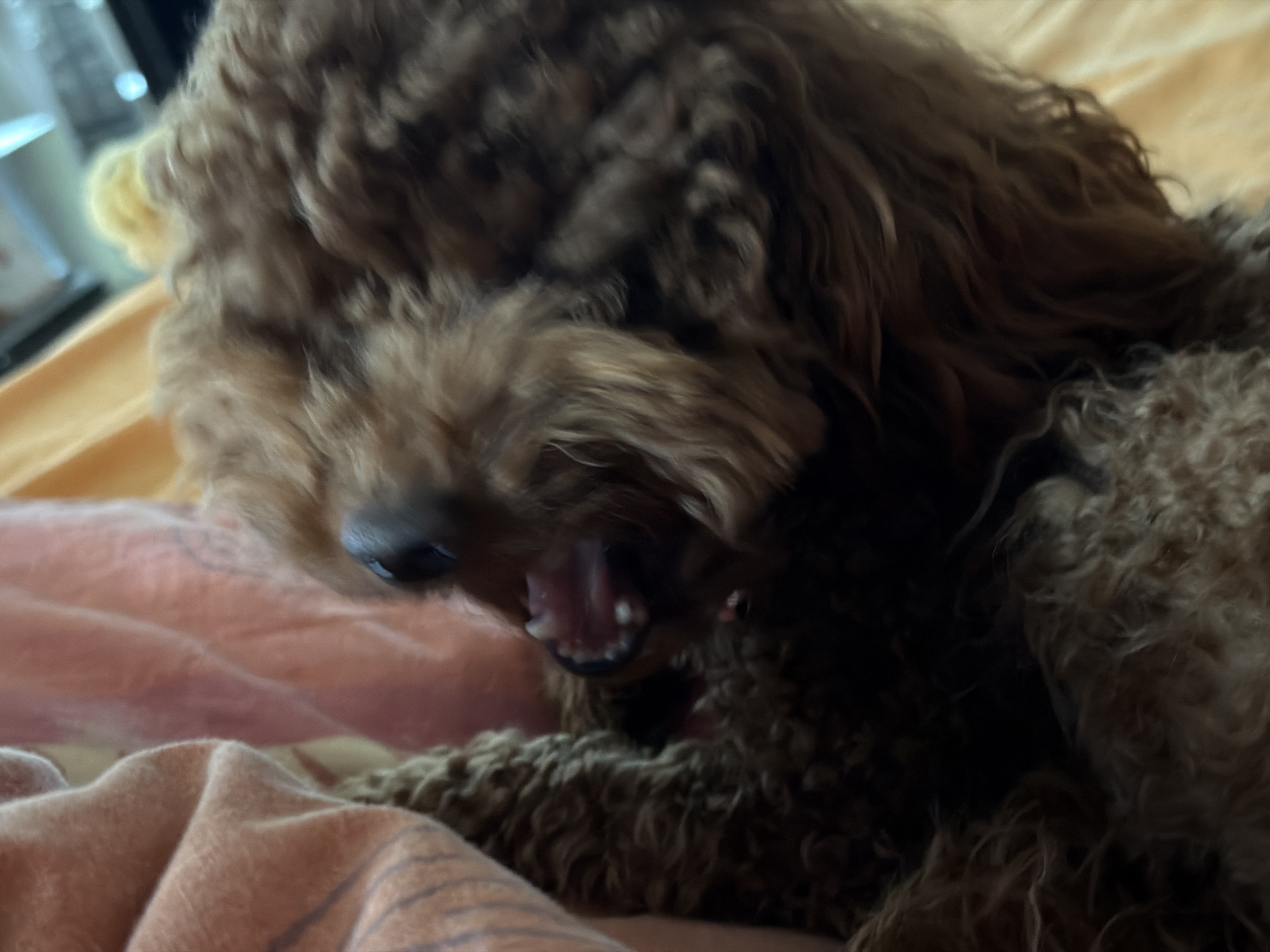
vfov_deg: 30.3
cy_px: 476
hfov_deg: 39.7
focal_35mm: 48
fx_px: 1761
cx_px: 635
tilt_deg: -22.4
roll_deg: +22.0
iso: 1000
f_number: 1.78
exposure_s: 1/15
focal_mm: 6.76
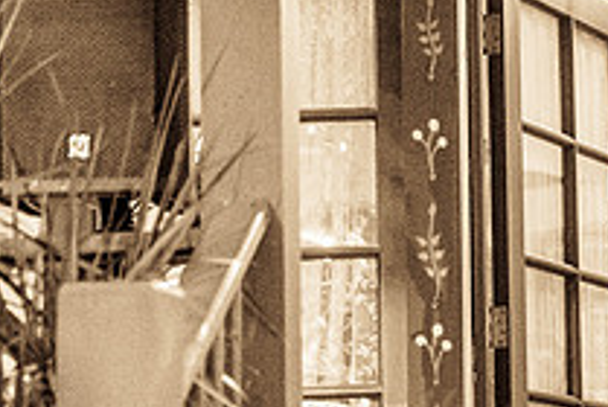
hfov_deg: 11.5
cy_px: 272
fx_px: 2926
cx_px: 834
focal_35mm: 173
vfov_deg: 8.0
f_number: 1.8
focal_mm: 55
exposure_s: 1/200
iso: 2500
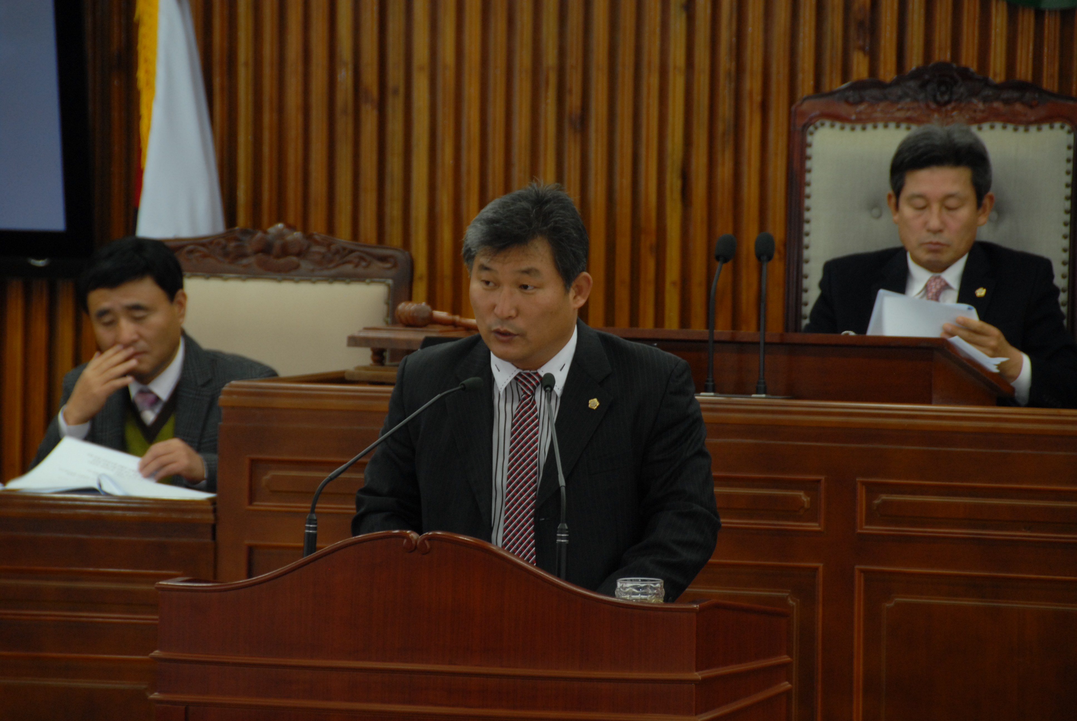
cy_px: 360
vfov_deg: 5.4
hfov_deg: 8.1
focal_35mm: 255
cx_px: 538
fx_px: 7638
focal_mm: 170
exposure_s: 1/25
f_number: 5.6
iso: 400
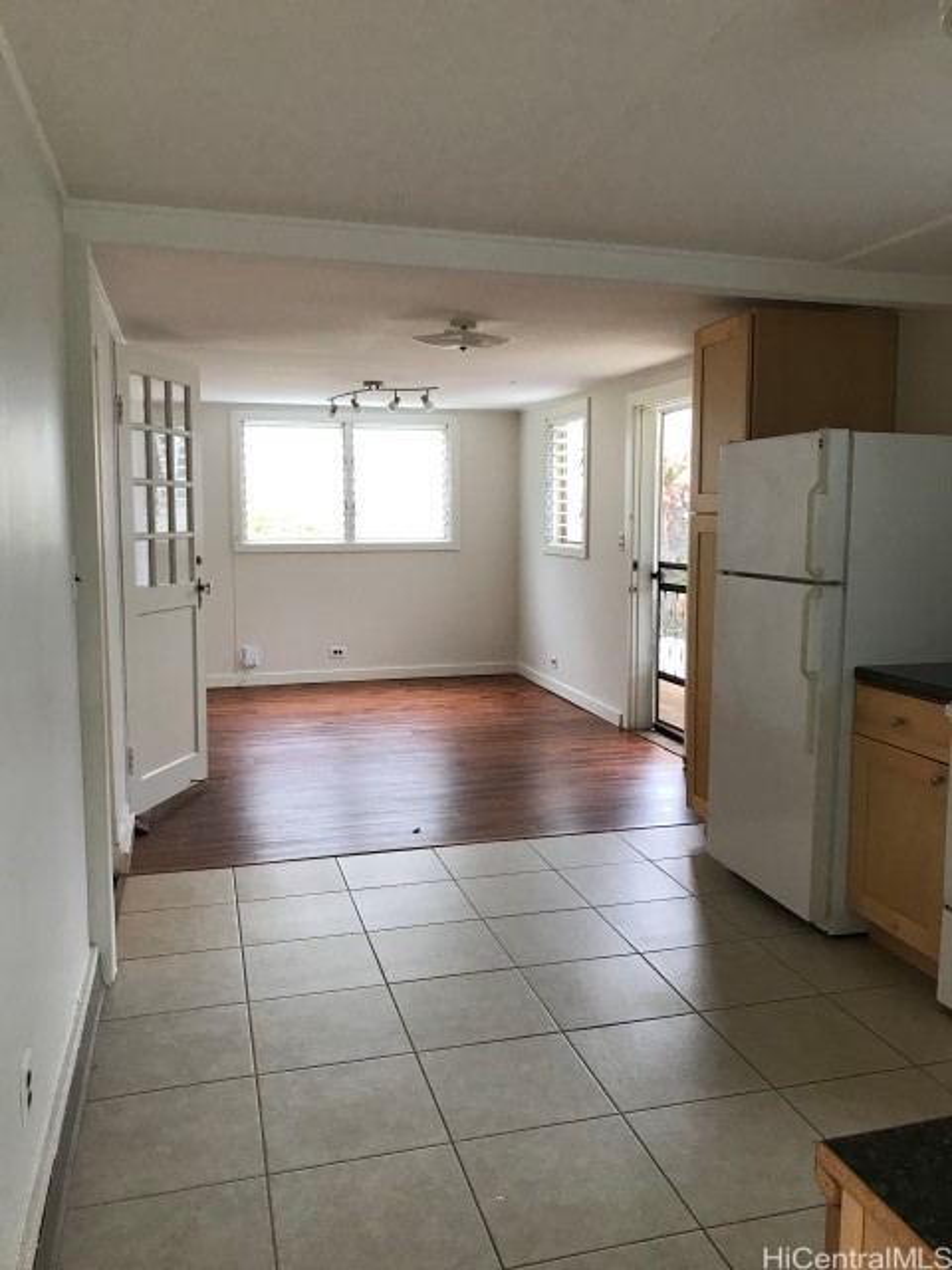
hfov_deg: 49.7
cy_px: 635
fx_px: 1027
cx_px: 476
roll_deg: +0.2
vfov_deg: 63.4
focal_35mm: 28
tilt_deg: -6.1
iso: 25
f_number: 1.8
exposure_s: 1/30
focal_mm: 3.99
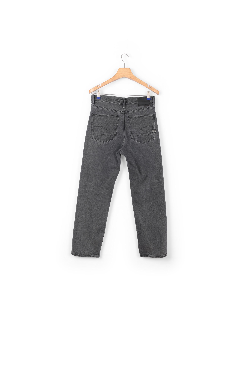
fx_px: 396
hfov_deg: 35.0
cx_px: 125
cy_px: 188
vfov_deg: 50.7
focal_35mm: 38
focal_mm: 38
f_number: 11
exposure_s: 1/200
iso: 100
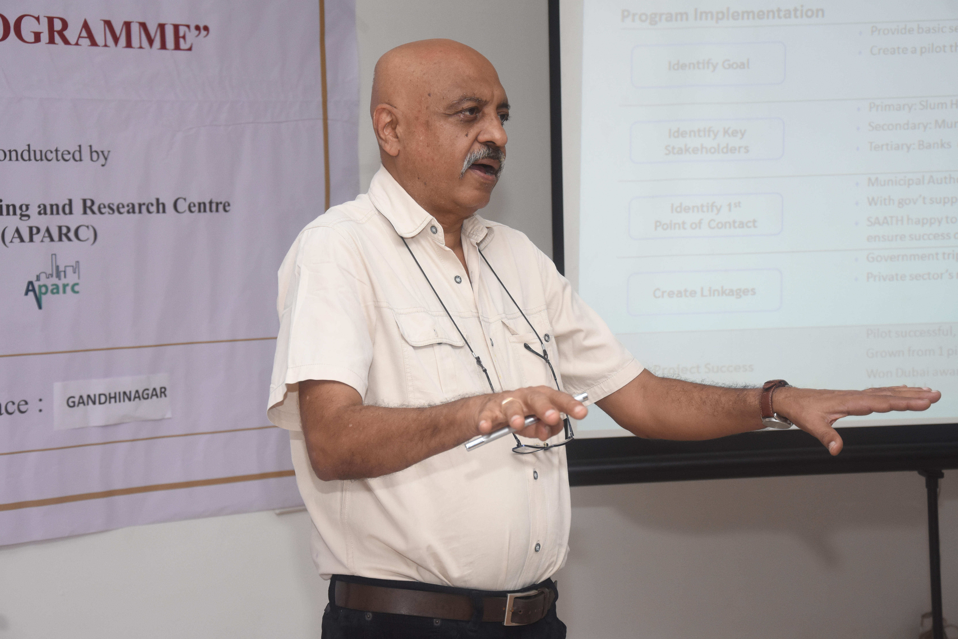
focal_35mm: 78
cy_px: 320
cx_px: 479
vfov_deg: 17.5
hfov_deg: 26.0
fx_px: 2076
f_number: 5.6
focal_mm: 52
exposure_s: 1/160
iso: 1000
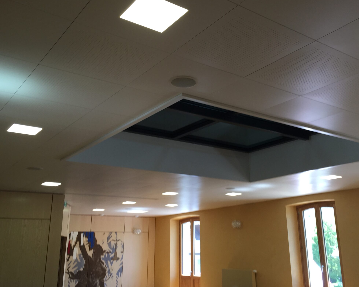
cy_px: 127
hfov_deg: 49.0
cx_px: 196
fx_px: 393
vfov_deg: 40.1
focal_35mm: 37
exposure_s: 1/50
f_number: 2.2
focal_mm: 4.15
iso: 32
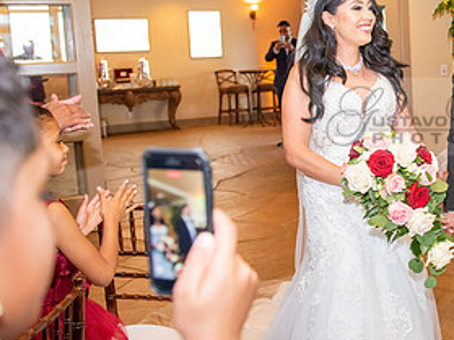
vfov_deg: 30.0
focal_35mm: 48
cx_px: 454
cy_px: 116
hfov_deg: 35.8
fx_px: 629
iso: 1600
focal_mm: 24
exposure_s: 1/125
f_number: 3.5
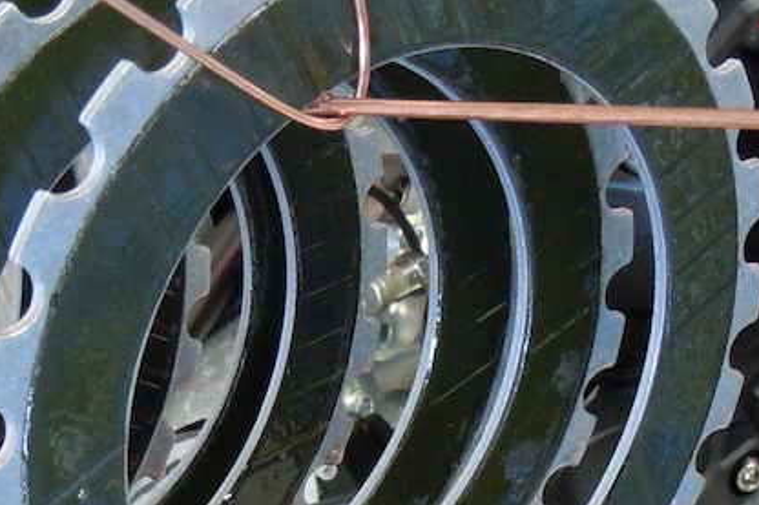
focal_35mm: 96
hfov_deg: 21.2
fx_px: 2023
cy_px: 596
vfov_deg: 13.8
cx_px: 341
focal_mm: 5.4
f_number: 3.5
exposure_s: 1/25
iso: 400
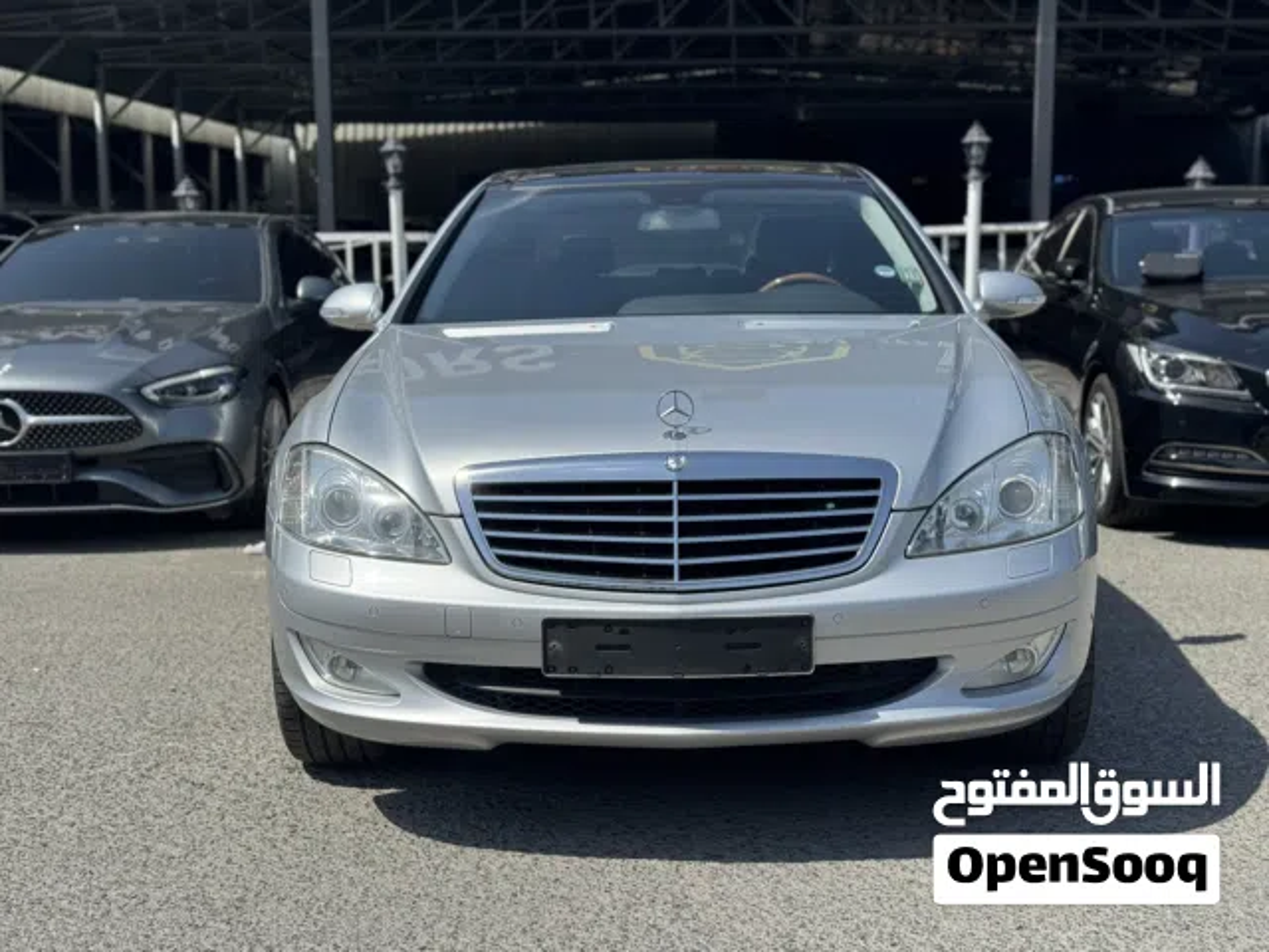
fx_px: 1760
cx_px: 634
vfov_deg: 30.3
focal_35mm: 48
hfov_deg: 39.7
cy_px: 476
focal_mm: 6.76
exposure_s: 1/5848
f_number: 1.78
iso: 64
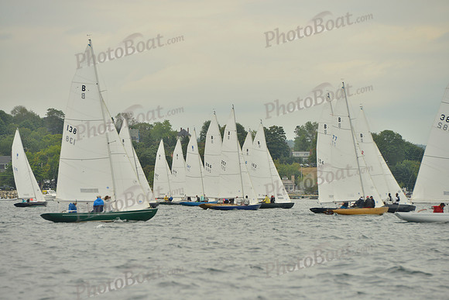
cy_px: 150
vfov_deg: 6.9
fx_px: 2495
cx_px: 224
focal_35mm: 200
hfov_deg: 10.3
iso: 200
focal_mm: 200
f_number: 8
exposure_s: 1/800
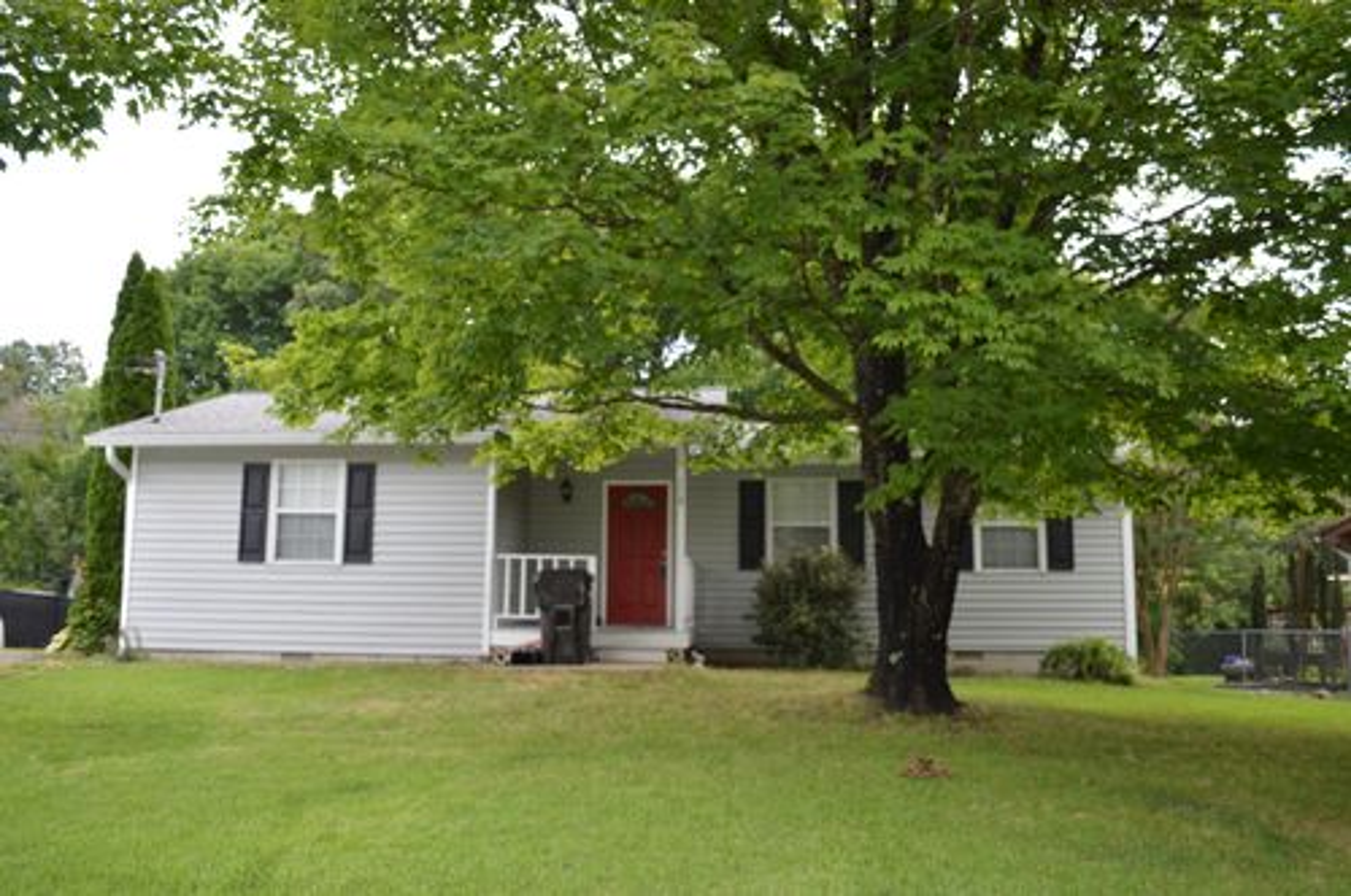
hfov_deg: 67.4
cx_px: 676
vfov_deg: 47.8
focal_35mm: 27
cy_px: 448
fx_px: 1012
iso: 100
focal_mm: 18
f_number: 4
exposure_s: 1/160
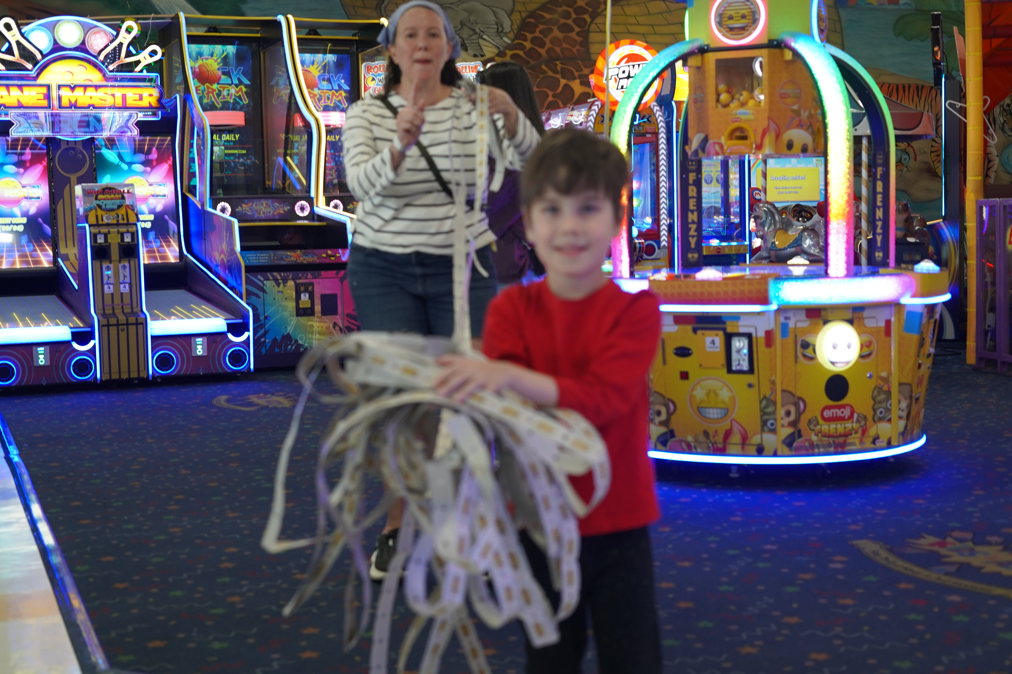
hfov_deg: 39.6
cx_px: 506
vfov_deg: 27.0
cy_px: 337
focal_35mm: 50
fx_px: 1405
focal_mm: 50
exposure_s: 1/160
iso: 1250
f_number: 4
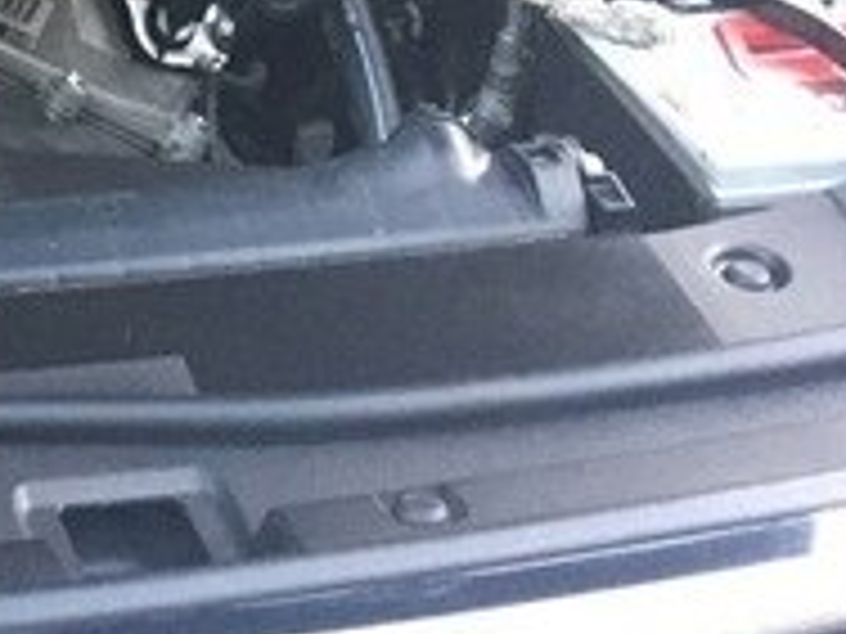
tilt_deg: -18.7
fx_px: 2493
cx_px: -378
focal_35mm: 102
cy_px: -299
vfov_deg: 13.7
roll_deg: -0.4
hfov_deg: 17.5
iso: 250
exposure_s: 1/25
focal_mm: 4.15
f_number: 2.2
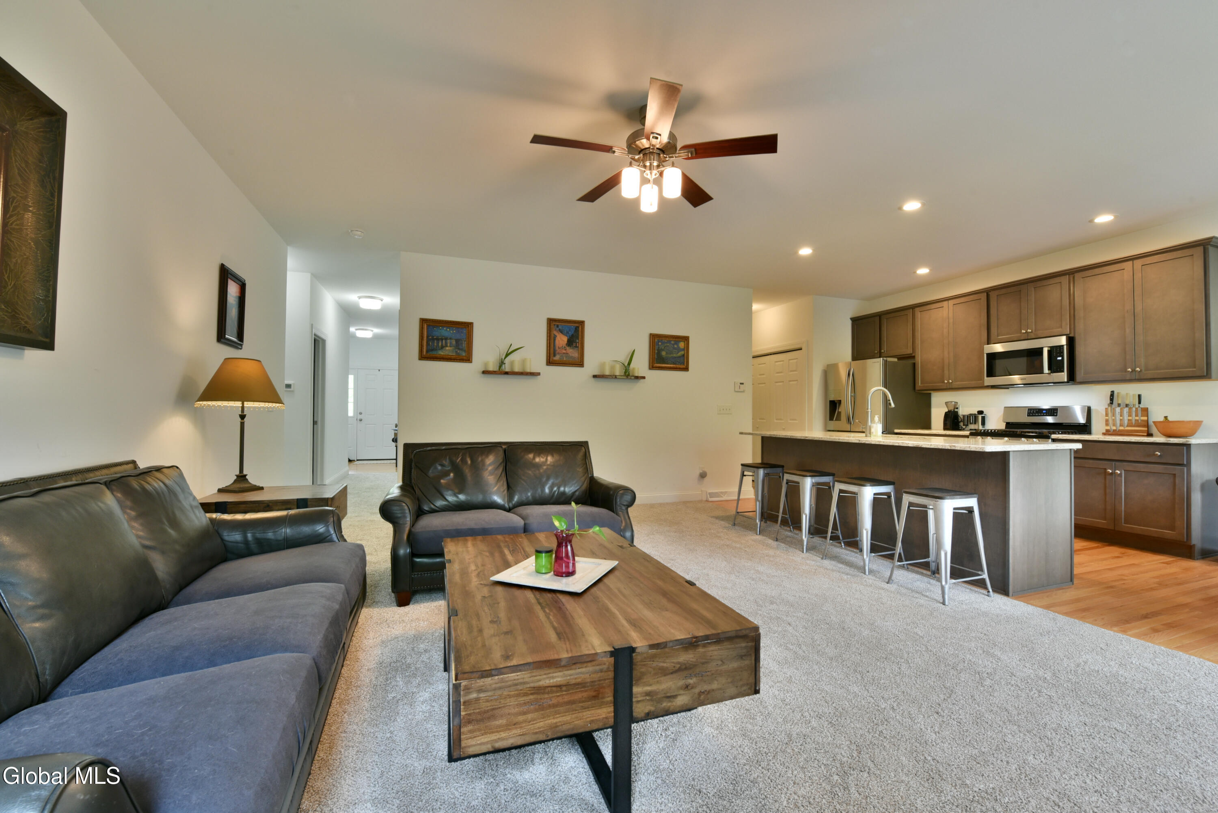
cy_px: 406
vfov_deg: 81.3
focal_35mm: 14
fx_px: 474
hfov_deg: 104.2
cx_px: 609
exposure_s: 1/10
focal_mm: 14
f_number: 11
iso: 800
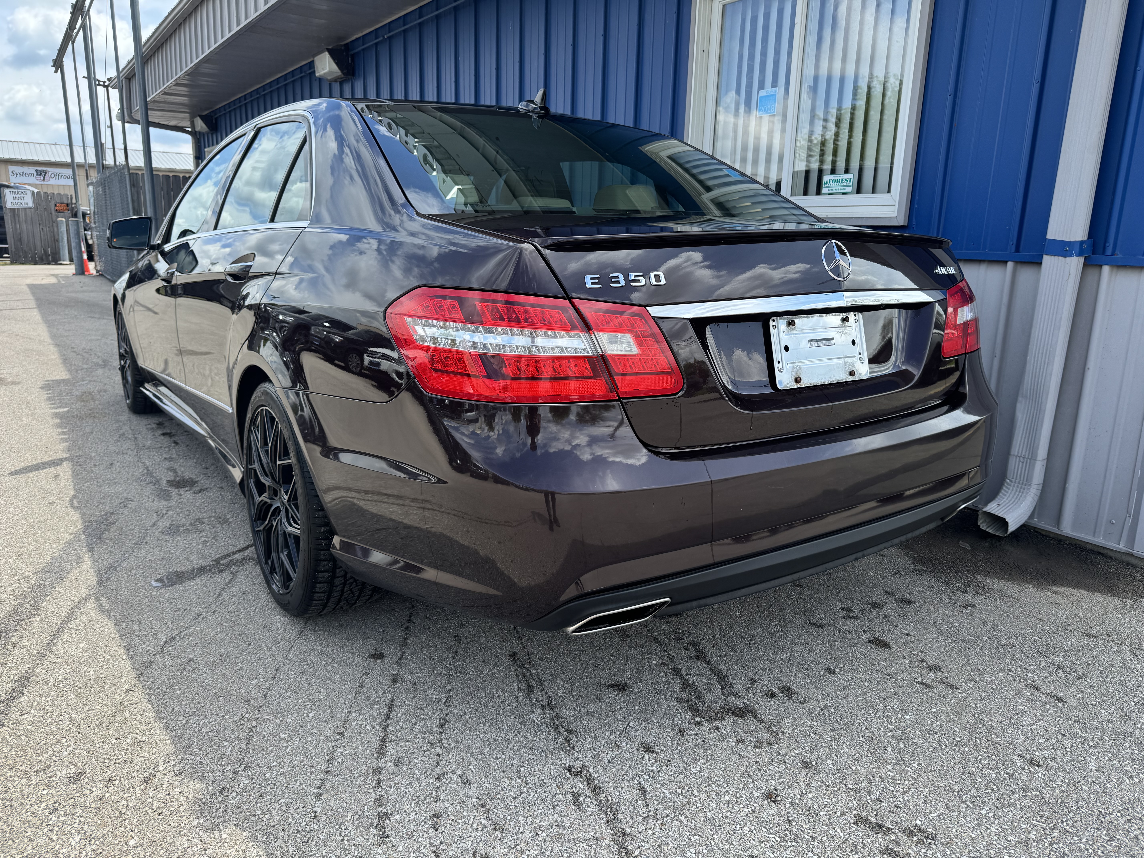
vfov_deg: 56.8
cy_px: 429
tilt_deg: -14.5
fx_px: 793
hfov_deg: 71.6
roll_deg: -1.6
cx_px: 572
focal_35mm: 24
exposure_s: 1/1311
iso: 80
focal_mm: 6.76
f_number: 1.78
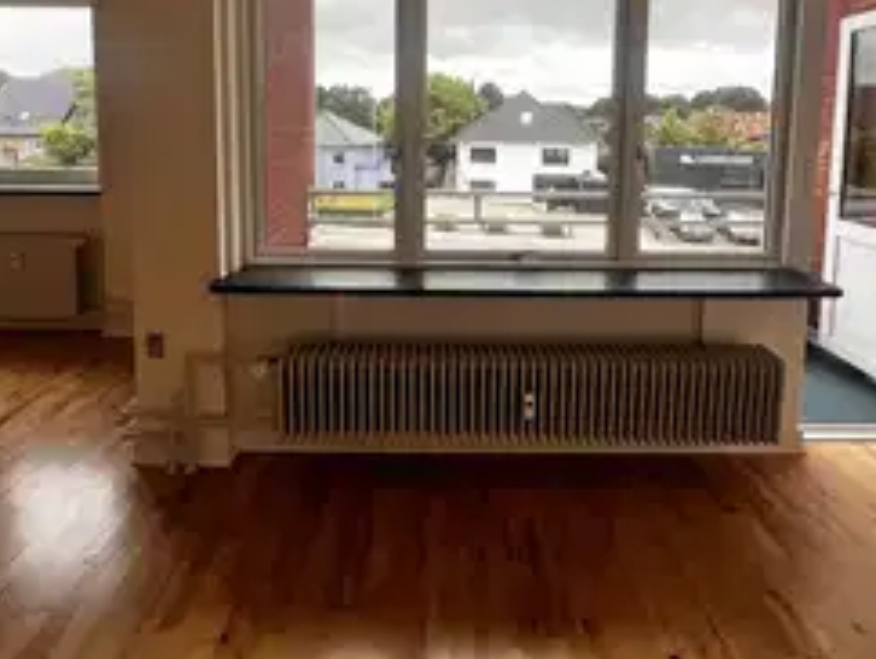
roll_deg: -0.7
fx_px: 507
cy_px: 170
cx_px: 440
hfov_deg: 81.7
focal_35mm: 20
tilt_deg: -5.1
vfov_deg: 62.5
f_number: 1.8
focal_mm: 1.57
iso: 32
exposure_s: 1/463
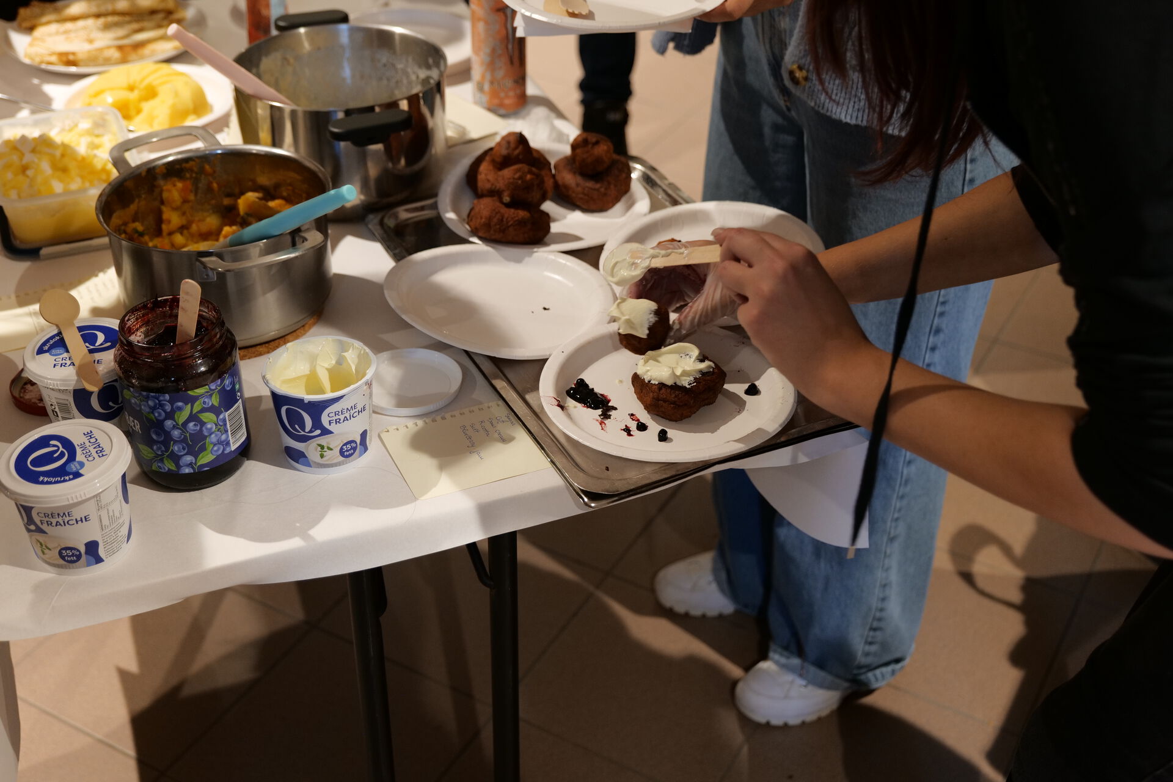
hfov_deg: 44.5
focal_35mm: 44
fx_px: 1434
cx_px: 586
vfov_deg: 30.5
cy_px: 391
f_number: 4
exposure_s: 1/60
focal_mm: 44
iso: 1600
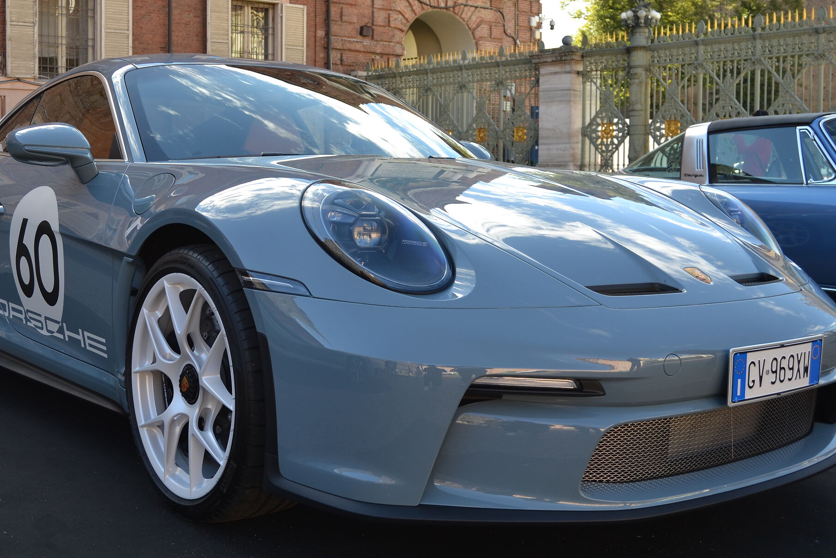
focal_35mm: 46
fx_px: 1060
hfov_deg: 43.0
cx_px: 373
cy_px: 210
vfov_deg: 29.3
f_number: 5.6
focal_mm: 23
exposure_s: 1/125
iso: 110
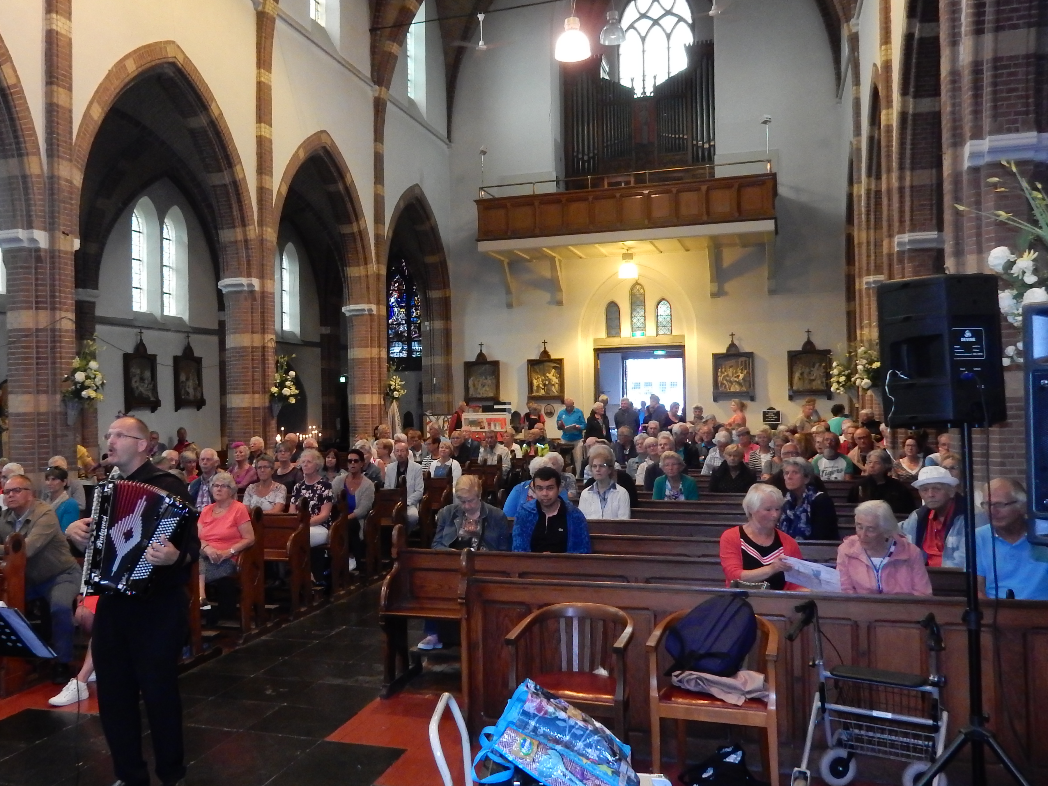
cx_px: 415
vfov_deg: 44.2
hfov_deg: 56.3
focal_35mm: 32
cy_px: 386
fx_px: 969
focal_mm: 4.5
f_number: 3.7
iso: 640
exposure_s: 1/30
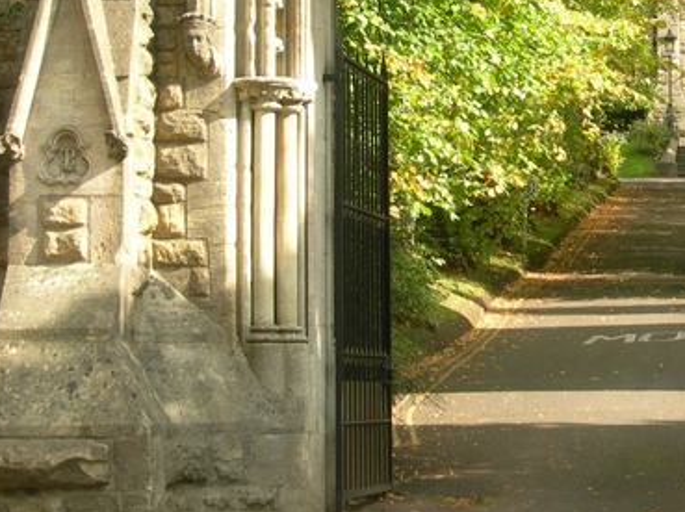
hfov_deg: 13.0
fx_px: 2965
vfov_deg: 9.8
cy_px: 45
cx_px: 663
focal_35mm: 150
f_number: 6.3
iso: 50
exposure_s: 1/54.6
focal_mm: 14.9
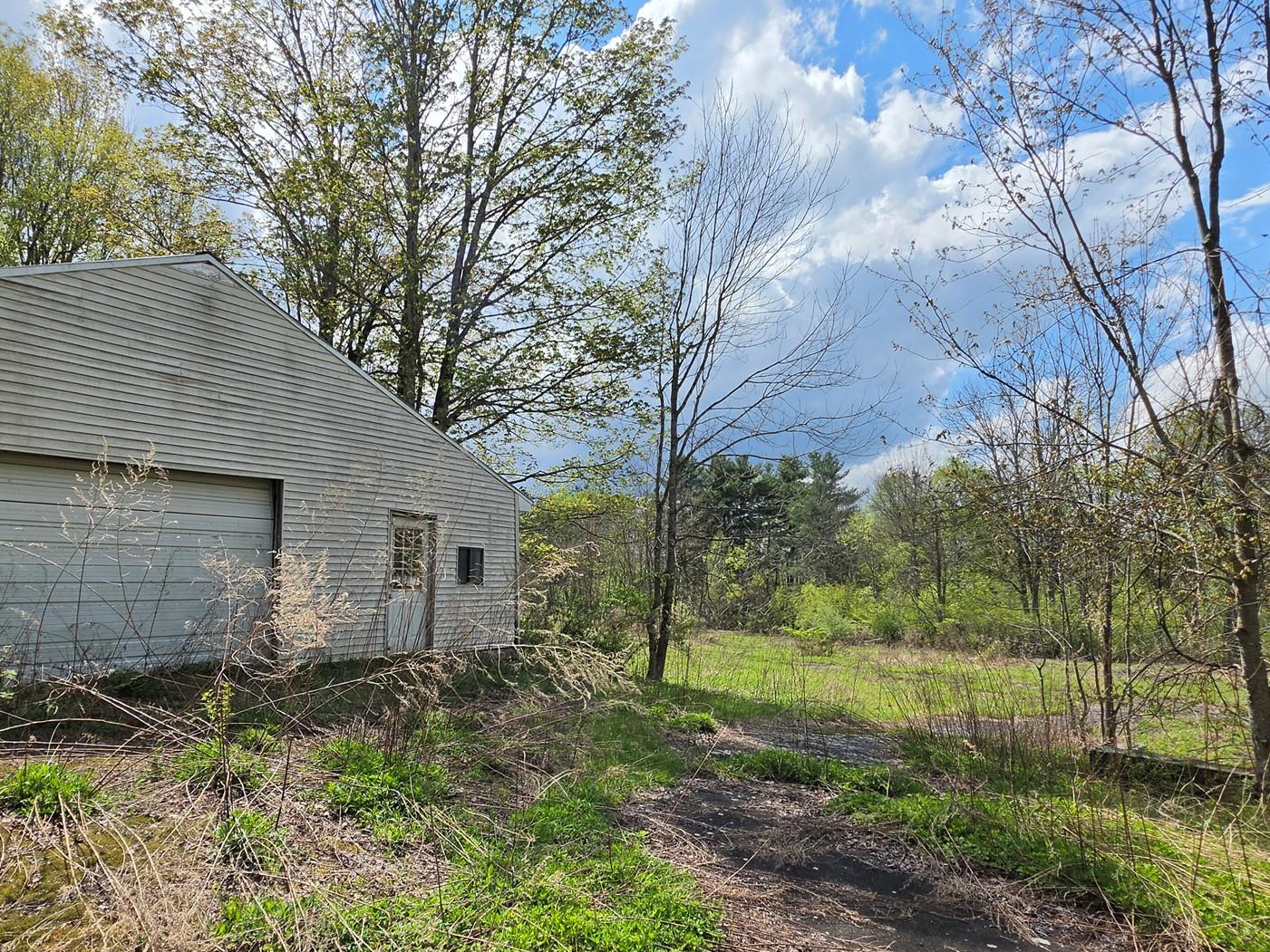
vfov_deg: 68.3
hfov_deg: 84.2
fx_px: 697
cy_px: 548
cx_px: 550
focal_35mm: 19
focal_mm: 2.2
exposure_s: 1/3168
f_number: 1.9
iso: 32
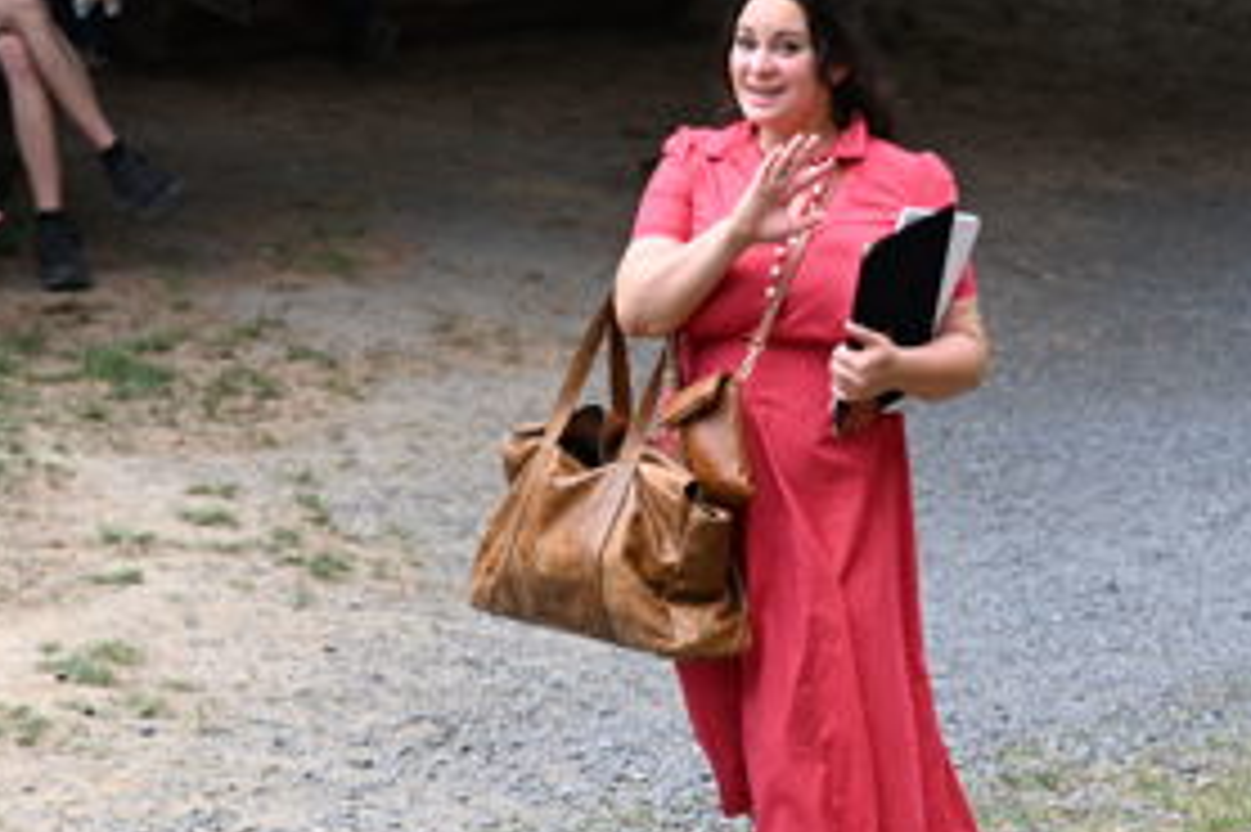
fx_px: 6043
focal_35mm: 174
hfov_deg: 11.8
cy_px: 486
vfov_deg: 7.9
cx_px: 729
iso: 1250
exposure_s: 1/1250
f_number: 5.6
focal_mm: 70
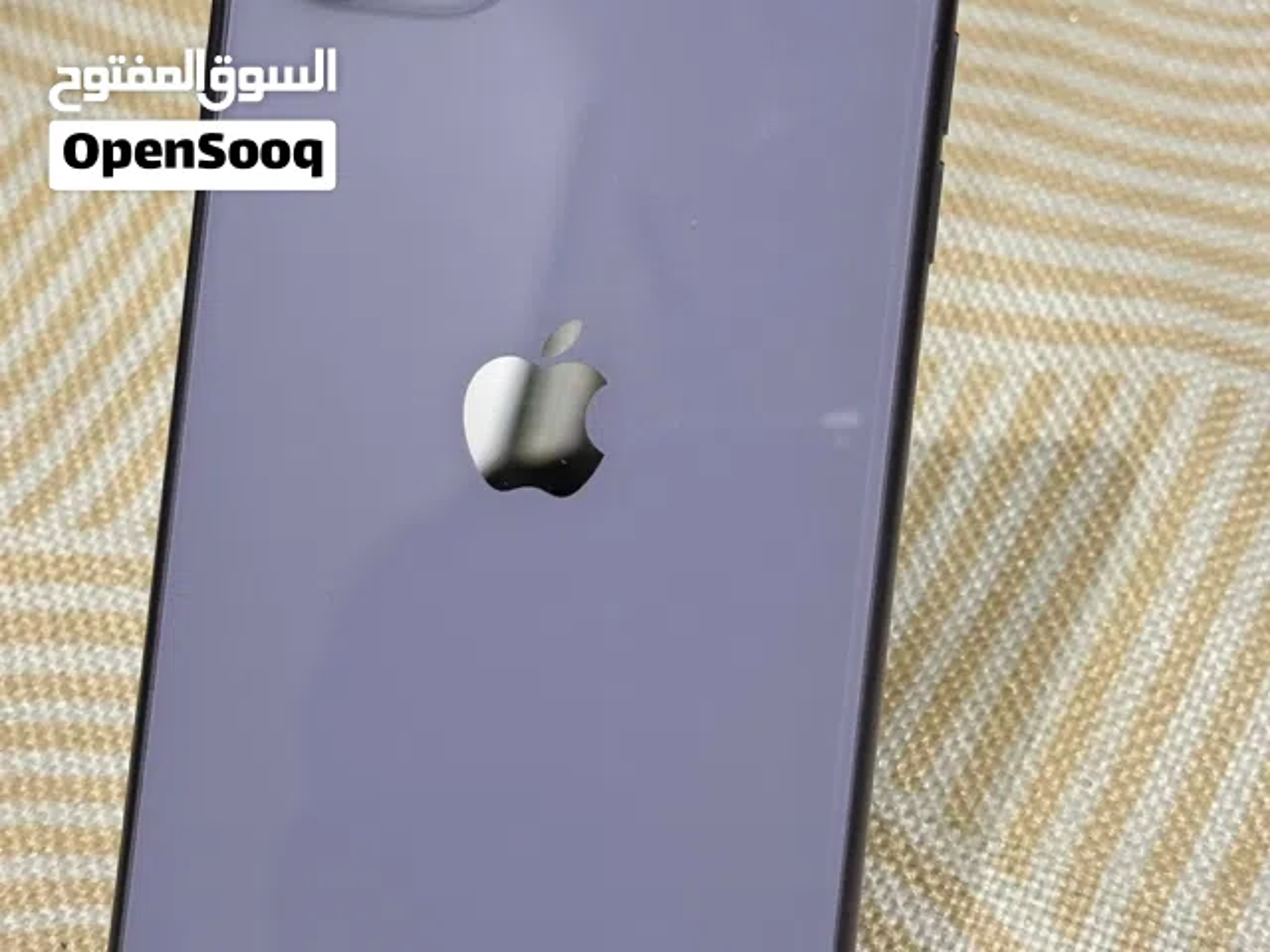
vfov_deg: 30.3
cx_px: 635
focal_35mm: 48
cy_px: 476
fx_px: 1761
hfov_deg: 39.7
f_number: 1.78
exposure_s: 1/50
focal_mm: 6.86
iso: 80
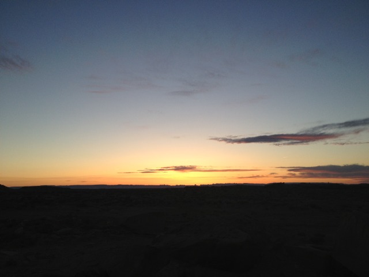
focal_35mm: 35
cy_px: 138
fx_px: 373
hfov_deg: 52.6
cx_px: 184
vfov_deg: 40.7
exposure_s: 1/246
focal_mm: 4.28
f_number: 2.4
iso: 50
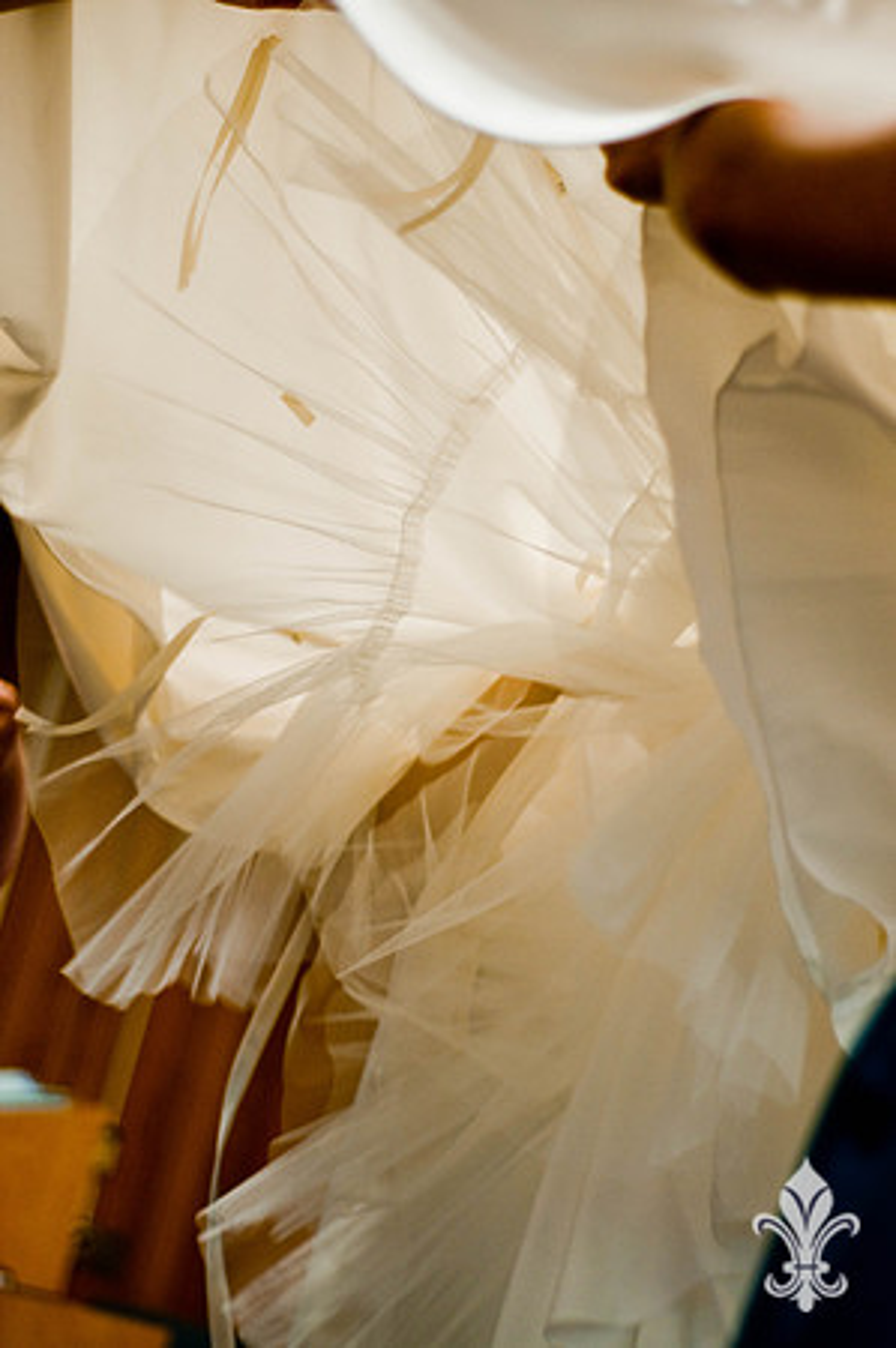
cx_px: 448
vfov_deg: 27.0
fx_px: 2806
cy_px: 674
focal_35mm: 75
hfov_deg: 18.1
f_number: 1.8
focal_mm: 50
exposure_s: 1/160
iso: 320
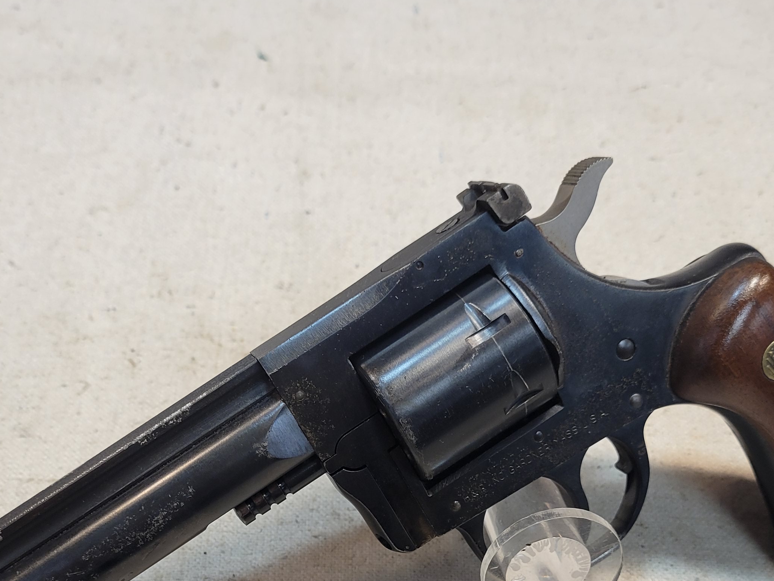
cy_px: 523
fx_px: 1140
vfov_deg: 27.5
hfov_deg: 37.4
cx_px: 334
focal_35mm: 51
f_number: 1.8
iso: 80
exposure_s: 1/120
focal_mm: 5.4
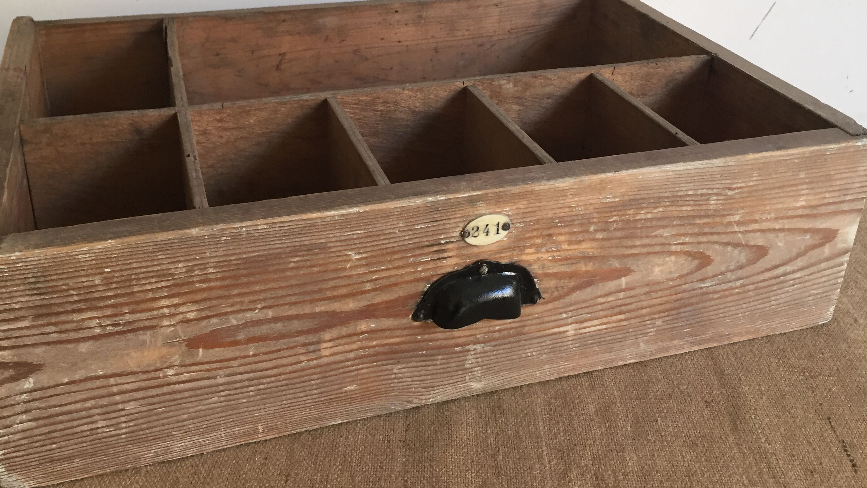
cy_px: 143
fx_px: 851
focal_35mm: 37
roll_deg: -0.4
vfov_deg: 31.6
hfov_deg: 54.0
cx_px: 422
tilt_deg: -26.7
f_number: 2.2
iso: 125
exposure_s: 1/33
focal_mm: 4.15
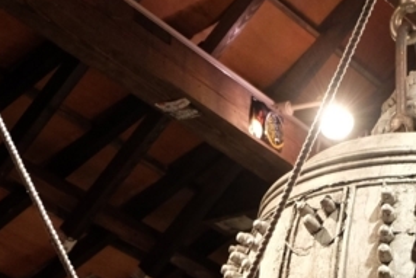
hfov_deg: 14.9
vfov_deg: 9.9
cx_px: 394
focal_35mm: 136
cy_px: 385
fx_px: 1572
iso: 2000
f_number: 3.2
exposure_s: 1/60
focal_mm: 25.4
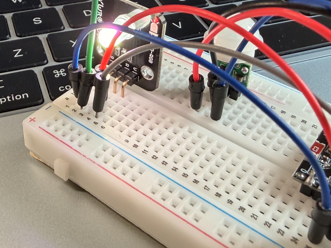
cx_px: 121
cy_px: 40
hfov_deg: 40.1
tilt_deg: -32.2
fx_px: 449
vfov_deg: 30.0
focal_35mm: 47
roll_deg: +0.3
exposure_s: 1/111
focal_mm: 2.22
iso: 160
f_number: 2.2
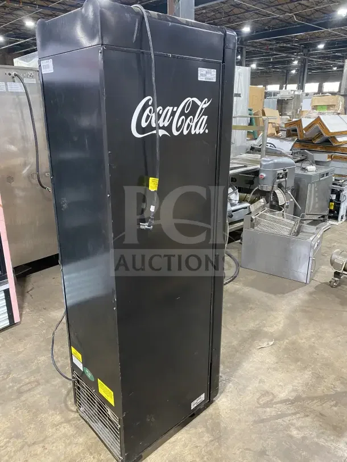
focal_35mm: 26
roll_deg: +0.7
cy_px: 231
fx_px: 347
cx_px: 174
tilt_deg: -18.2
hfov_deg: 53.1
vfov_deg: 67.3
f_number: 1.8
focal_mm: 4.25
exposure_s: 1/48
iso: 500
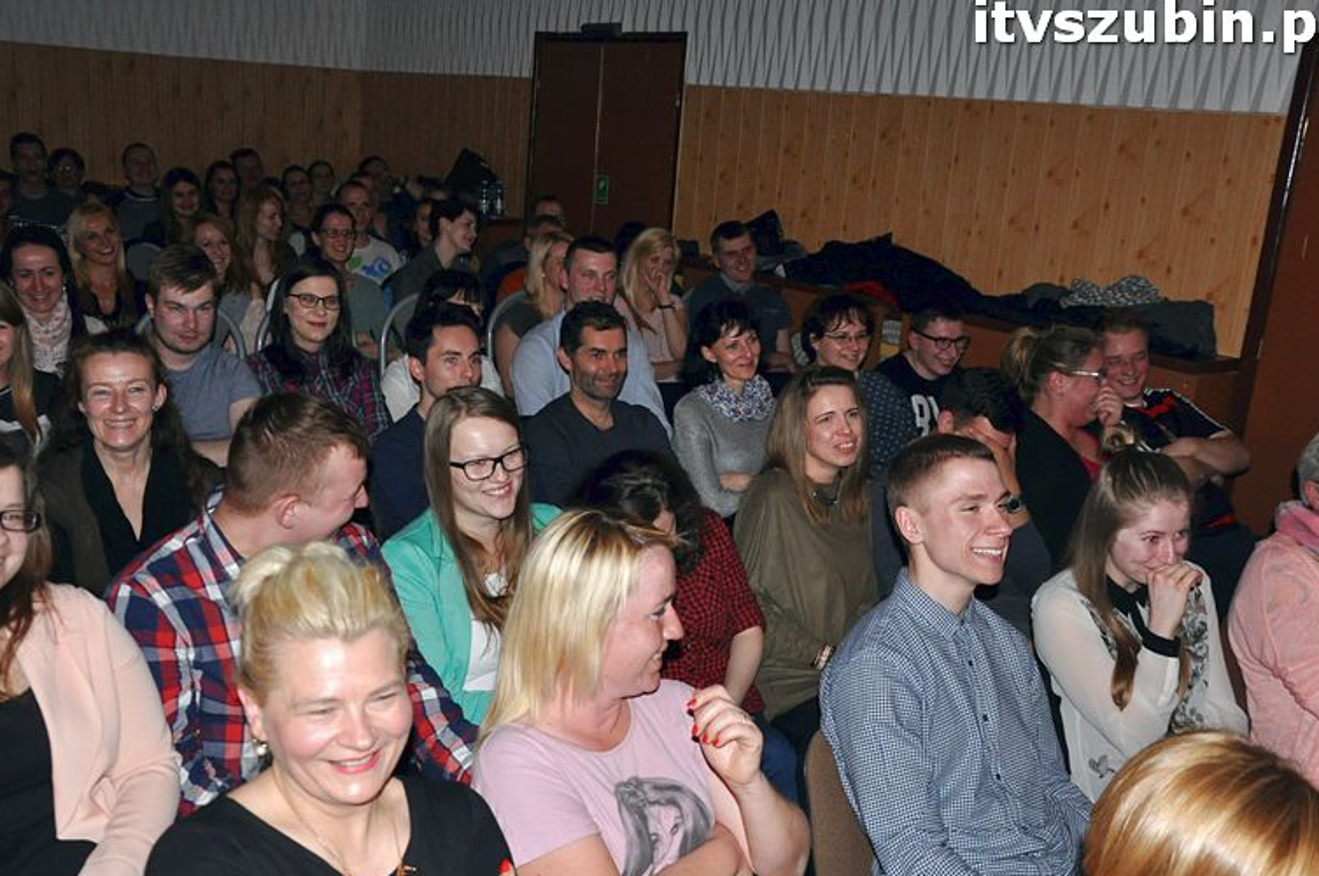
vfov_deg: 37.2
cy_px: 463
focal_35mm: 36
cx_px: 624
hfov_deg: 53.7
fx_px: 1301
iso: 1000
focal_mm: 21
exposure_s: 1/60
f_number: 4.5
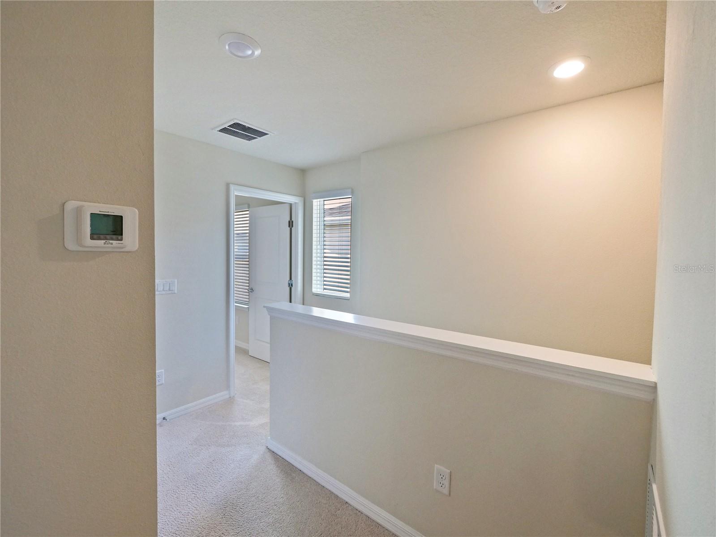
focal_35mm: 14
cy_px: 268
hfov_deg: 102.1
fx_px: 290
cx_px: 358
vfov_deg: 85.7
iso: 1250
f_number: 4
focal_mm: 7
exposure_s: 1/60
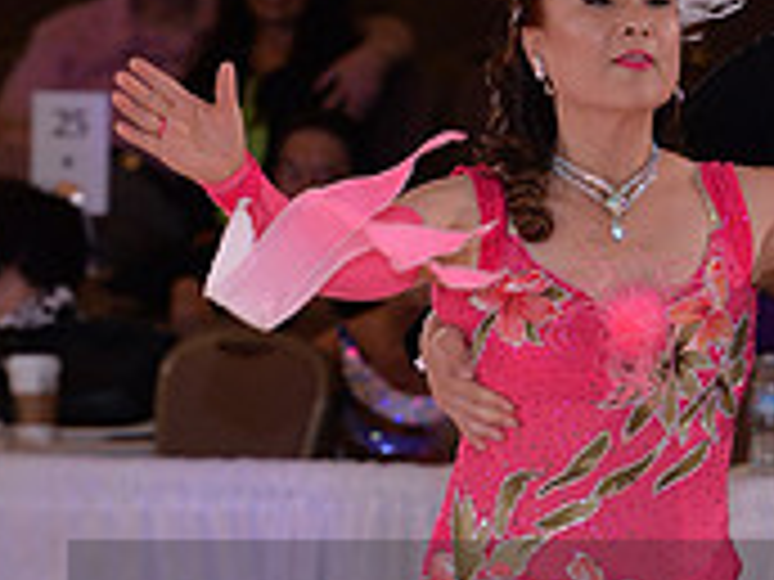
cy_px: 692
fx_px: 13416
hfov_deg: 3.3
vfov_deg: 2.5
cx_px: 691
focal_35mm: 600
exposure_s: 1/250
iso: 1600
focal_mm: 185
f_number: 5.6
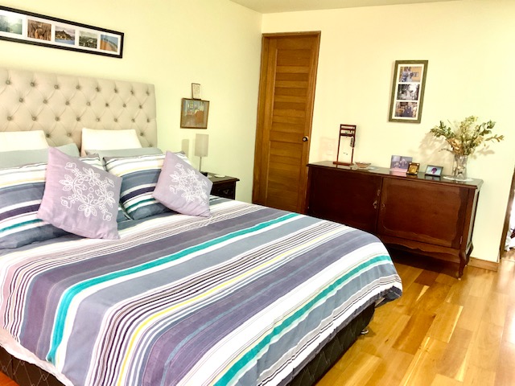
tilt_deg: -11.1
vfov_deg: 48.2
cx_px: 258
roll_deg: -3.5
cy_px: 193
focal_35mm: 29
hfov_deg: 61.7
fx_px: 431
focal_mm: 3
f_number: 1.8
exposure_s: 1/57
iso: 320
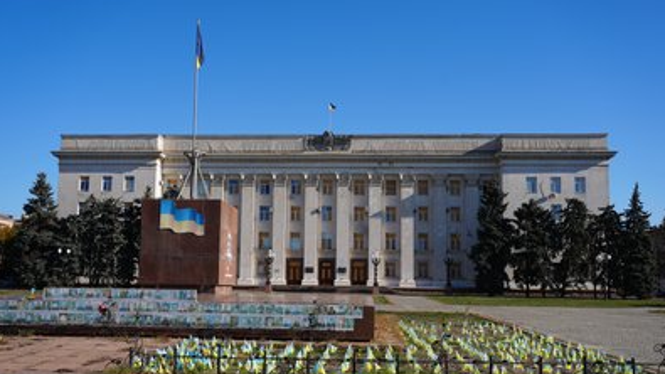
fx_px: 599
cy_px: 216
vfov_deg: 34.6
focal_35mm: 34
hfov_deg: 58.0
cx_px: 332
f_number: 5
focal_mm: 32
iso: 80
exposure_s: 1/320
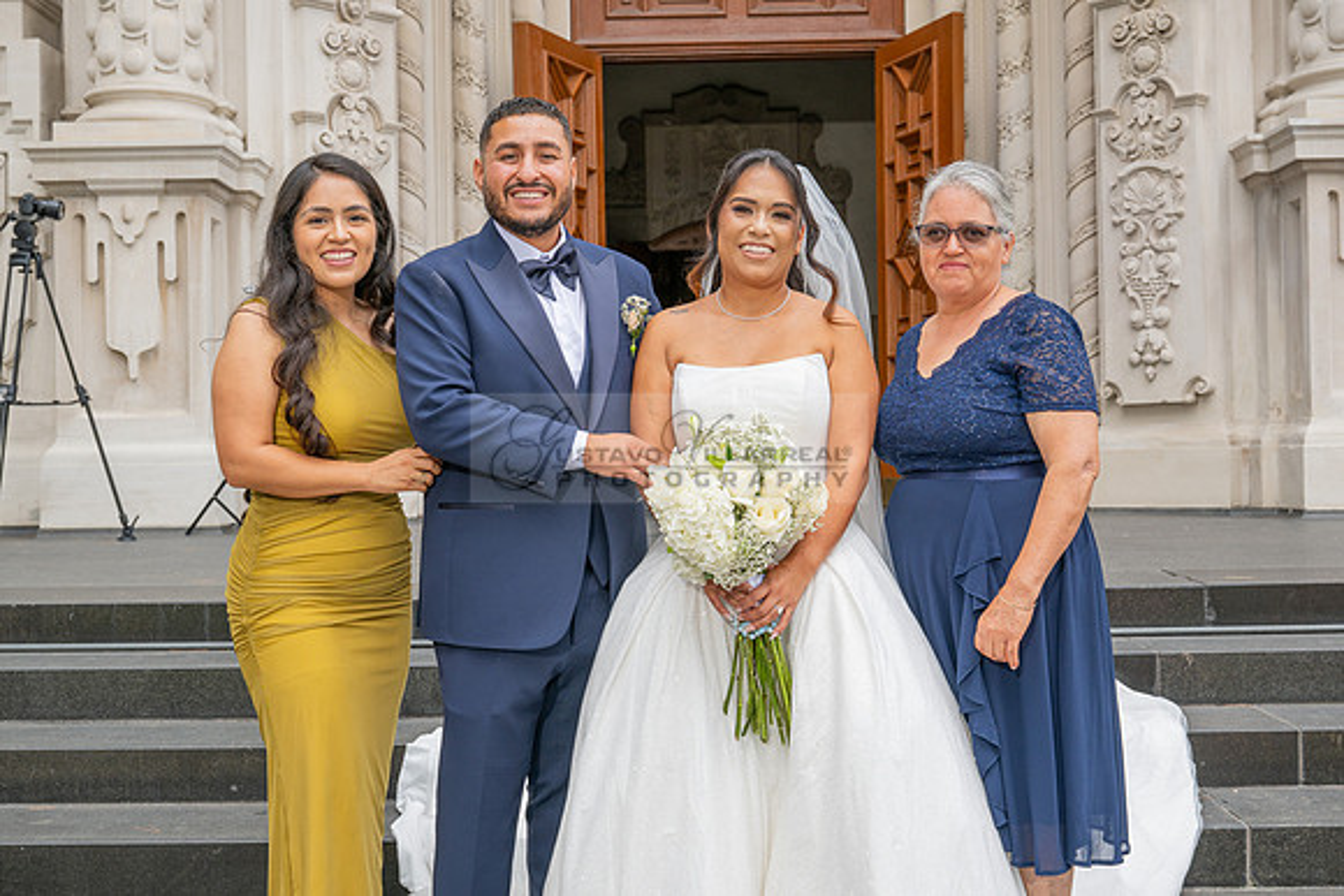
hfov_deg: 42.7
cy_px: 448
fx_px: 1718
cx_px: 672
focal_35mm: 46
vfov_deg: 29.3
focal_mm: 46
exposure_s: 1/200
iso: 200
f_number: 7.1
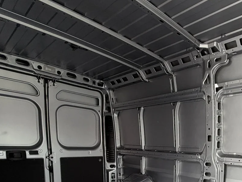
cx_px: 195
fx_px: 196
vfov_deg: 44.4
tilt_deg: -6.9
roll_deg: -1.1
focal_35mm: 28
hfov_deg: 58.3
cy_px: 170
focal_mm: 2.22
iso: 100
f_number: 2.2
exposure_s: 1/121
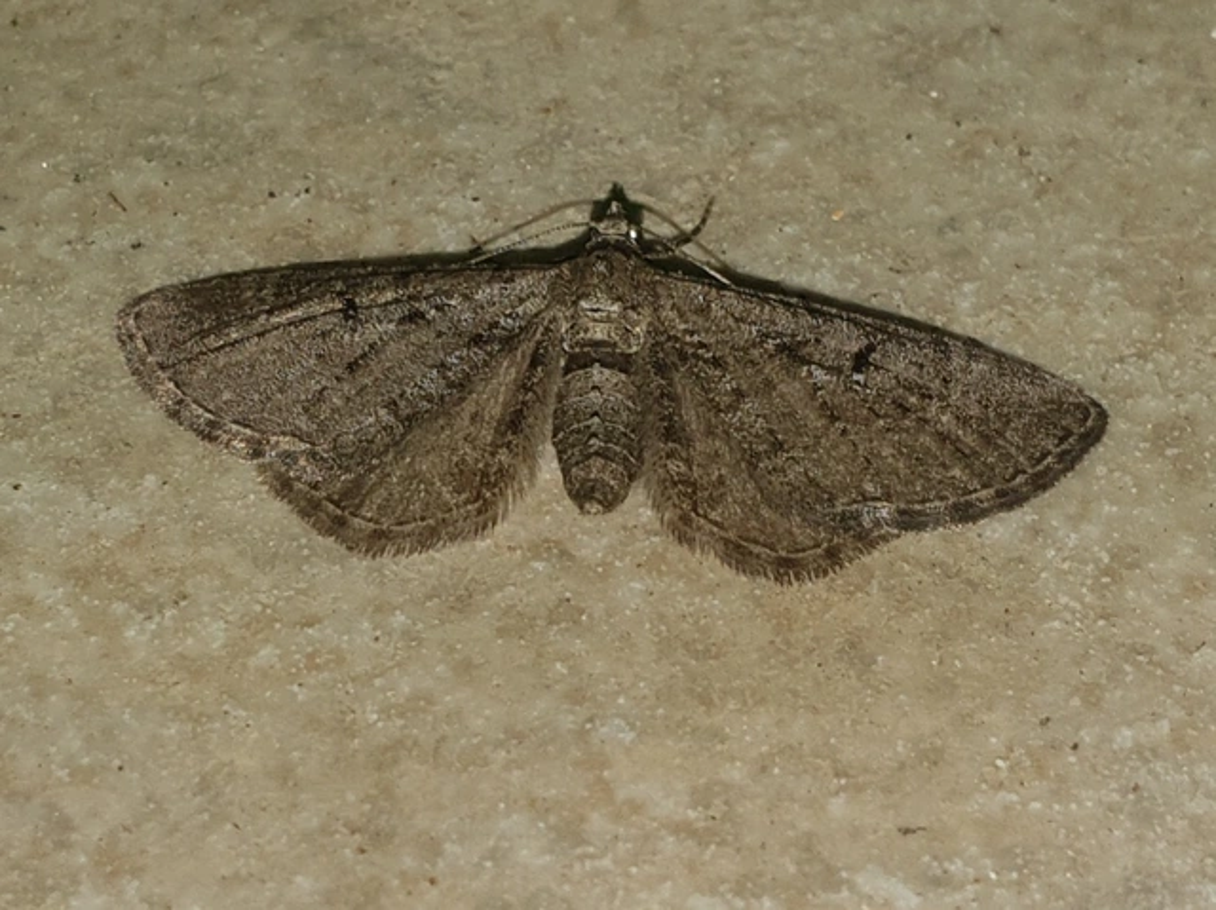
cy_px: 455
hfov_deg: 67.3
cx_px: 608
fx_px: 913
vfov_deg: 53.0
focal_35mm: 26
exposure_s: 1/847
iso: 50
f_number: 2.4
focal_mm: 4.3
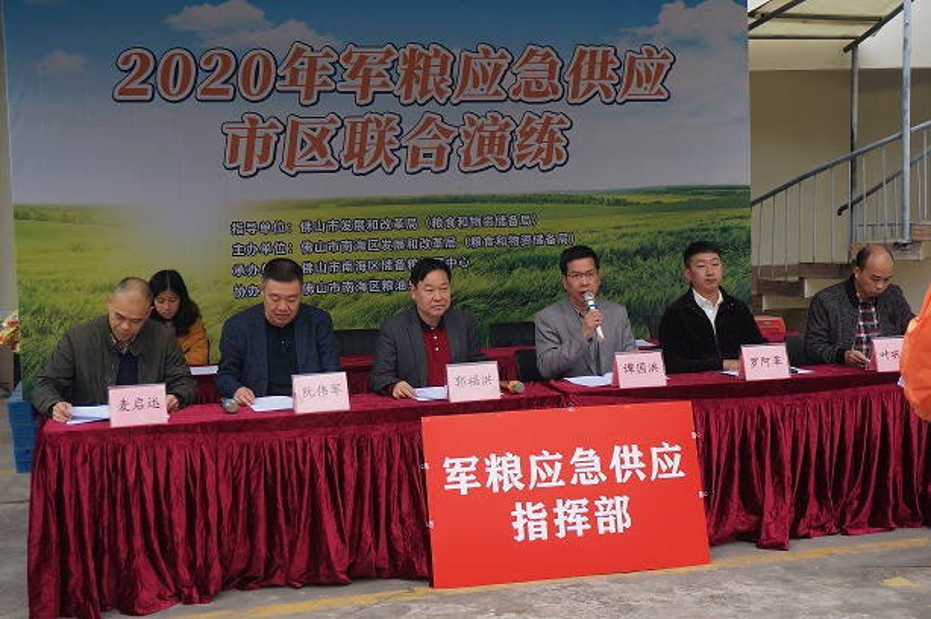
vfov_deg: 26.4
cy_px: 310
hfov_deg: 38.9
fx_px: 1317
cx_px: 466
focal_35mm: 51
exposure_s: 1/160
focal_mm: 34
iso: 200
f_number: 5
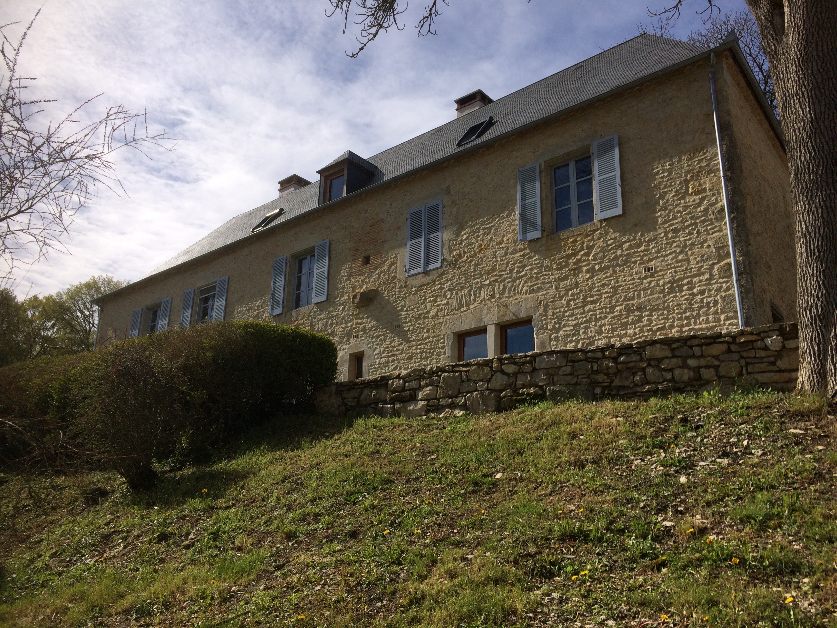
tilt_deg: +18.1
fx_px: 701
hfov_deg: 61.7
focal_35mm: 29
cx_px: 418
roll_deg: -1.2
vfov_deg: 48.2
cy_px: 314
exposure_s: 1/4115
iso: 32
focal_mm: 4.15
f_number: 2.2
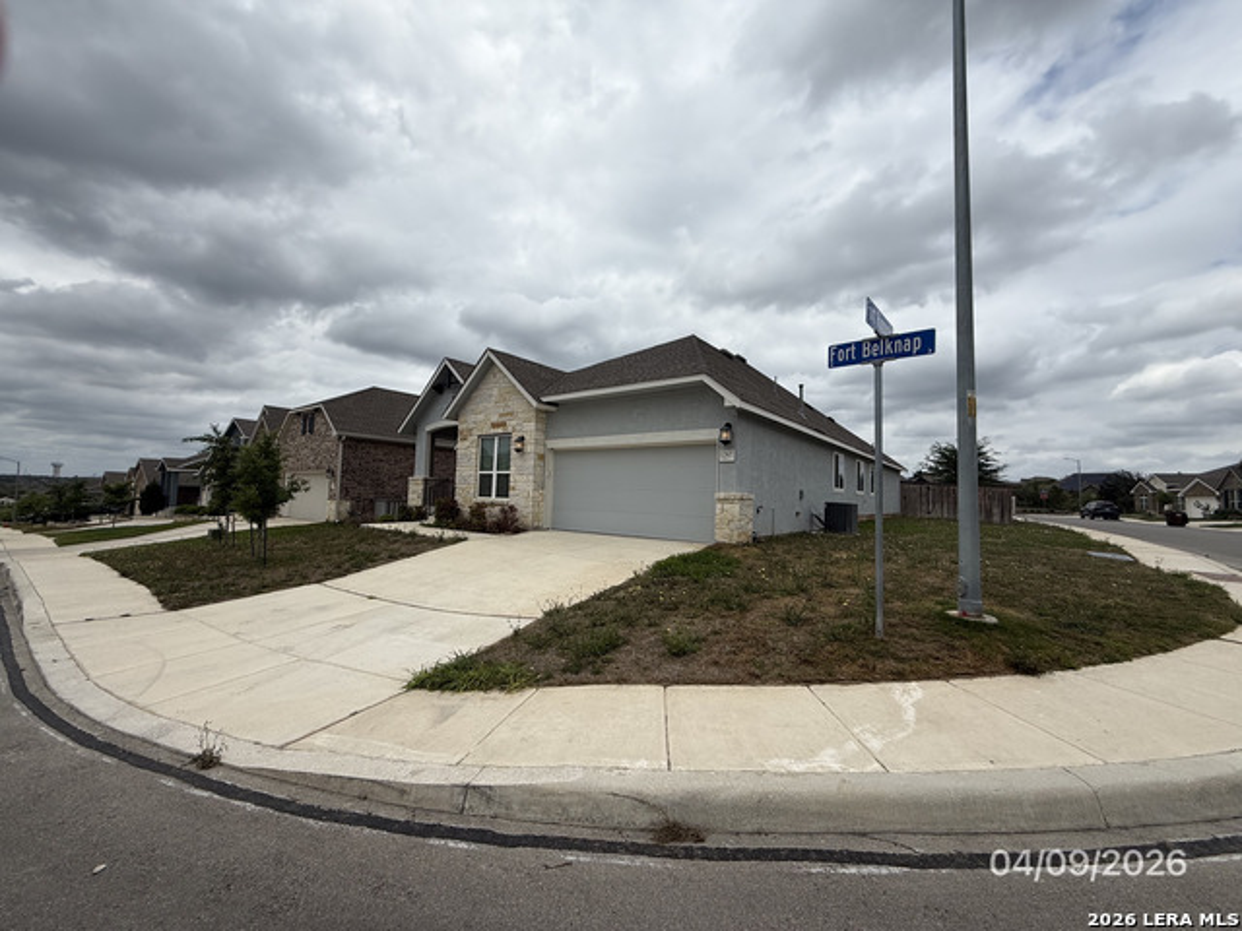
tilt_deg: +4.5
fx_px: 502
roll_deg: -1.7
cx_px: 621
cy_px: 466
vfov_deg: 85.7
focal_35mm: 14
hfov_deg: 102.1
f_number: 2.2
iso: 50
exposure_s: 1/3891
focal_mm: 2.22
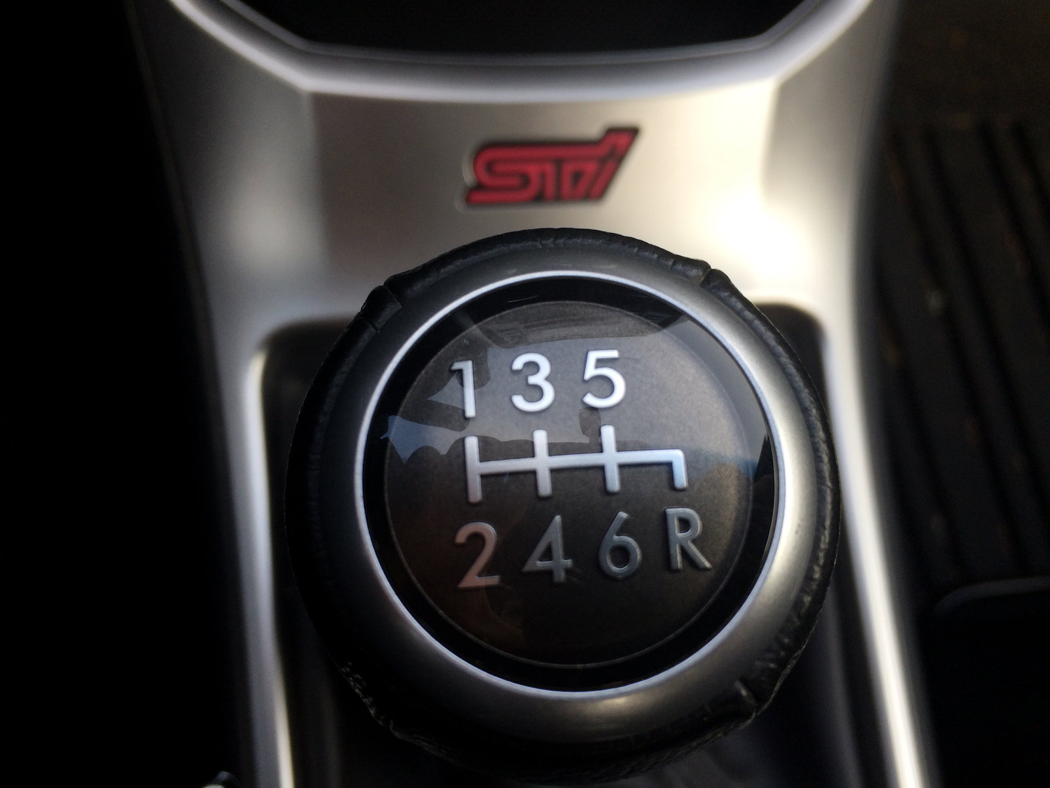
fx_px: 880
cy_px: 394
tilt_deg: -68.7
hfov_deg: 61.7
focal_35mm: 29
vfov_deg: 48.2
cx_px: 525
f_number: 2.2
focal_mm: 4.15
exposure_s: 1/179
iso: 32
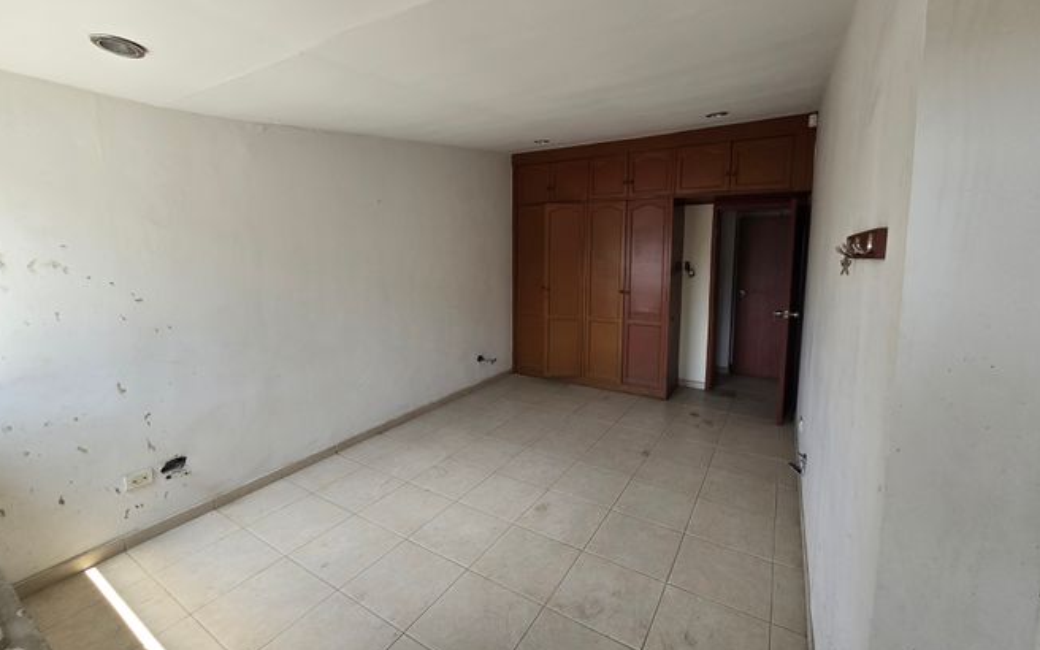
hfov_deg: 105.3
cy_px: 292
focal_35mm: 14
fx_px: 397
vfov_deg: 78.4
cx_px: 518
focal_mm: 2.2
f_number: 2.2
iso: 125
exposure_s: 1/359
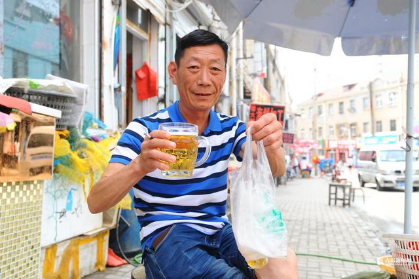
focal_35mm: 34
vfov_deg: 38.8
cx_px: 210
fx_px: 396
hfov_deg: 55.8
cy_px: 140
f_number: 5.6
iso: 200
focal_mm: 34
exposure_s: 1/160
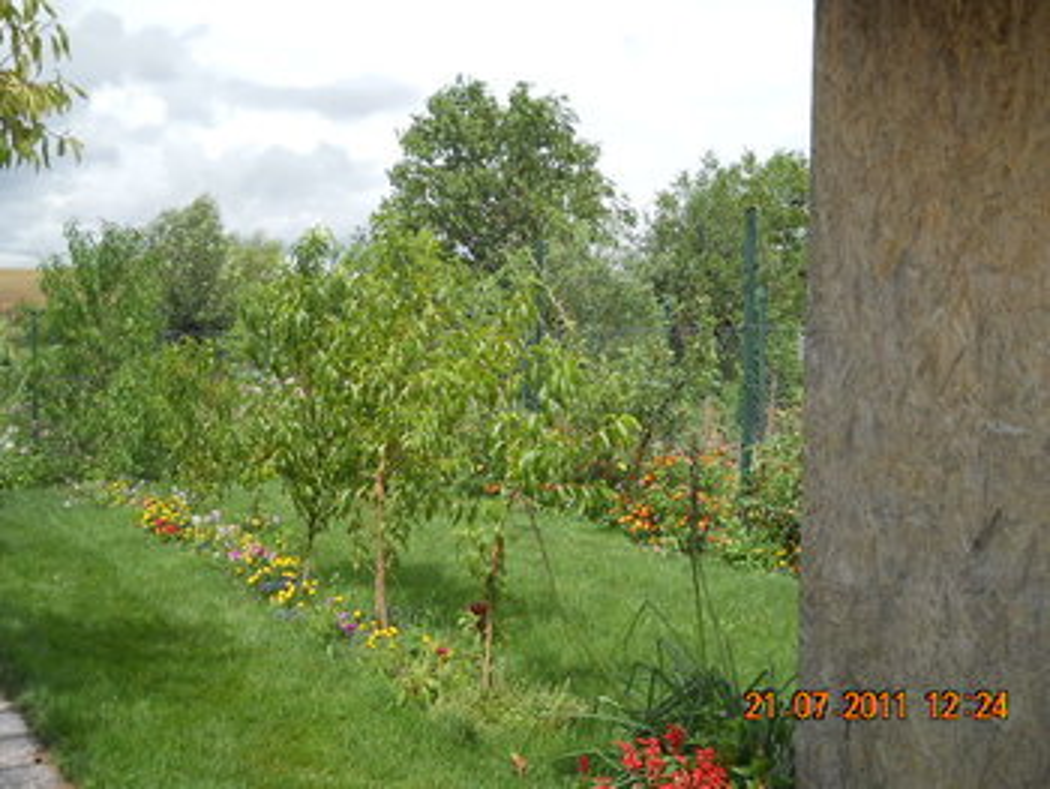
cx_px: 525
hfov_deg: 45.7
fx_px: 1244
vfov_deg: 35.2
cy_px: 394
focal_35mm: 41
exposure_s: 1/320
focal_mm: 6.72
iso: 80
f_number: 5.5
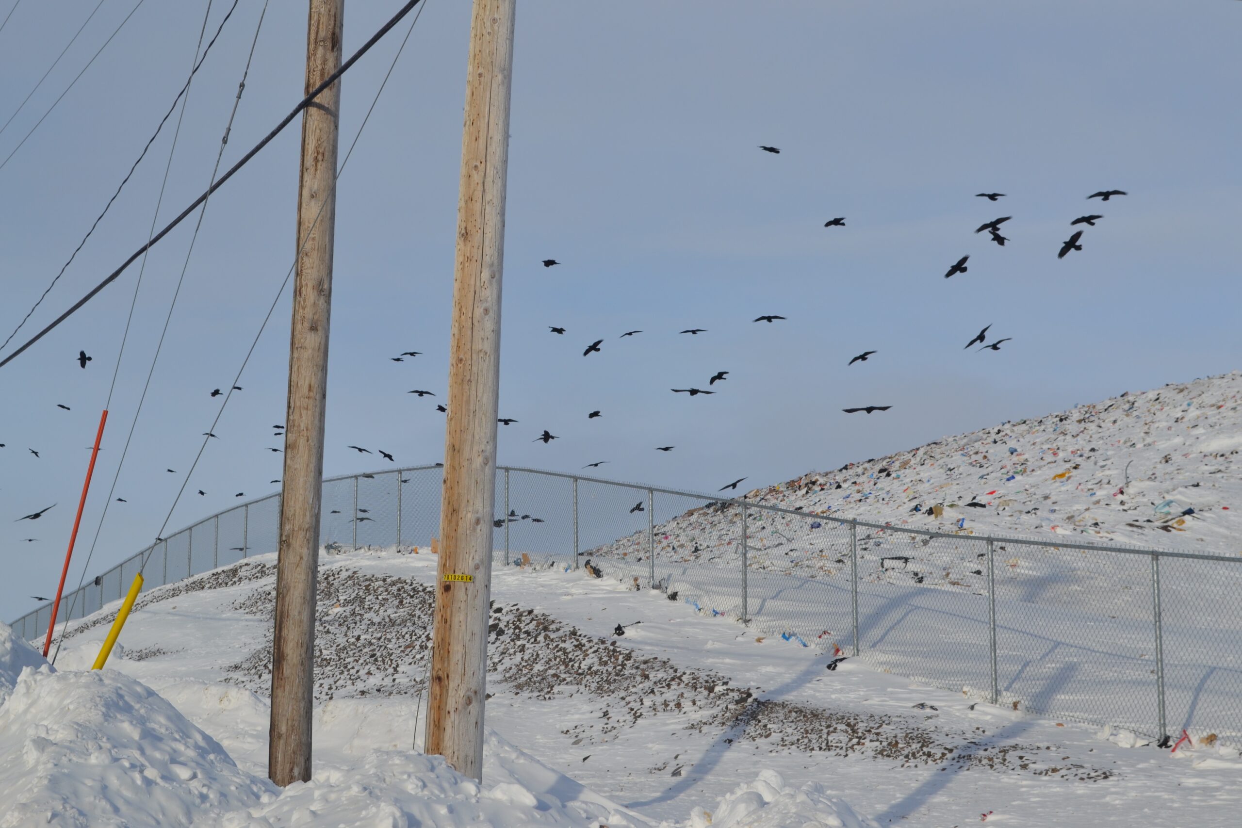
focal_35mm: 63
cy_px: 414
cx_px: 621
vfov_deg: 21.6
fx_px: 2173
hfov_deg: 31.9
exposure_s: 1/400
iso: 100
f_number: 10
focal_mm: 42
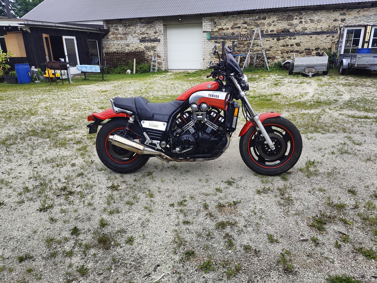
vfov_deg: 59.0
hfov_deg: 73.9
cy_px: 142
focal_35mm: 23
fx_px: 251
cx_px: 188
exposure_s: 1/150
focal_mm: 6.06
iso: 50
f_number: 1.8
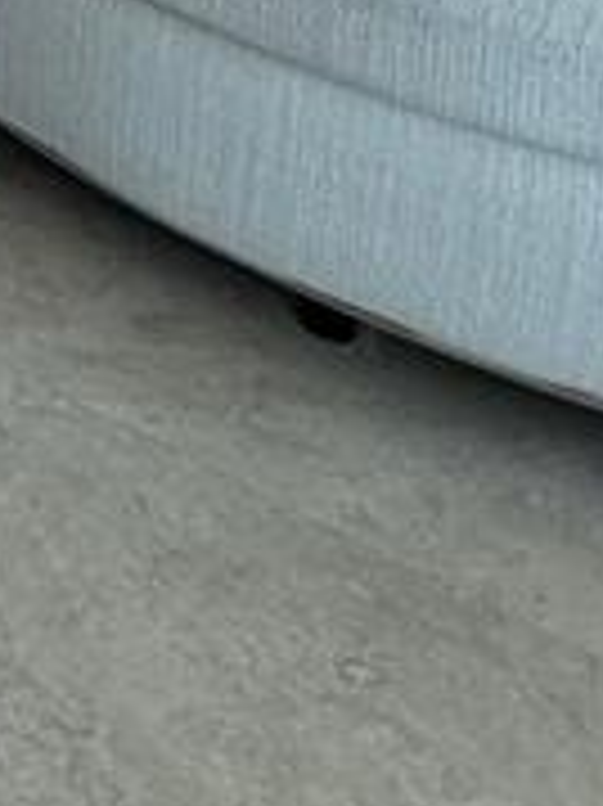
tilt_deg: -5.9
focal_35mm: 94
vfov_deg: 15.0
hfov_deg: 11.4
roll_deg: +1.3
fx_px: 2186
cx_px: -1062
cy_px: -1000
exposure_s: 1/99
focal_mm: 2.22
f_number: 2.2
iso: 64
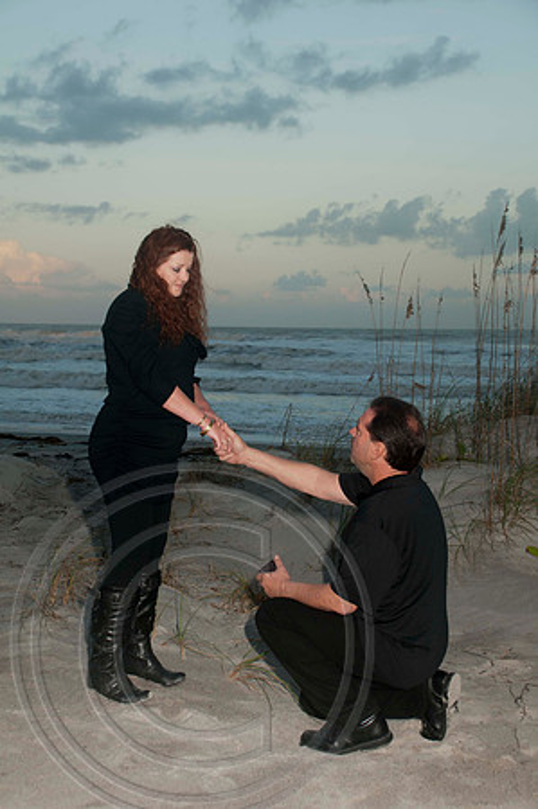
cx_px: 269
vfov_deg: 35.1
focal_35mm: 57
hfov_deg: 23.7
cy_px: 404
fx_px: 1281
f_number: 5.6
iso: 100
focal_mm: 38
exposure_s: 1/80
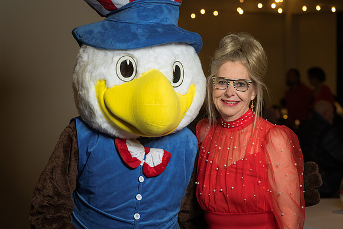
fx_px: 1001
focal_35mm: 105
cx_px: 172
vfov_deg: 13.0
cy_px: 114
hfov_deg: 19.5
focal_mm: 105
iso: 800
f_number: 5.6
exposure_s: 1/160
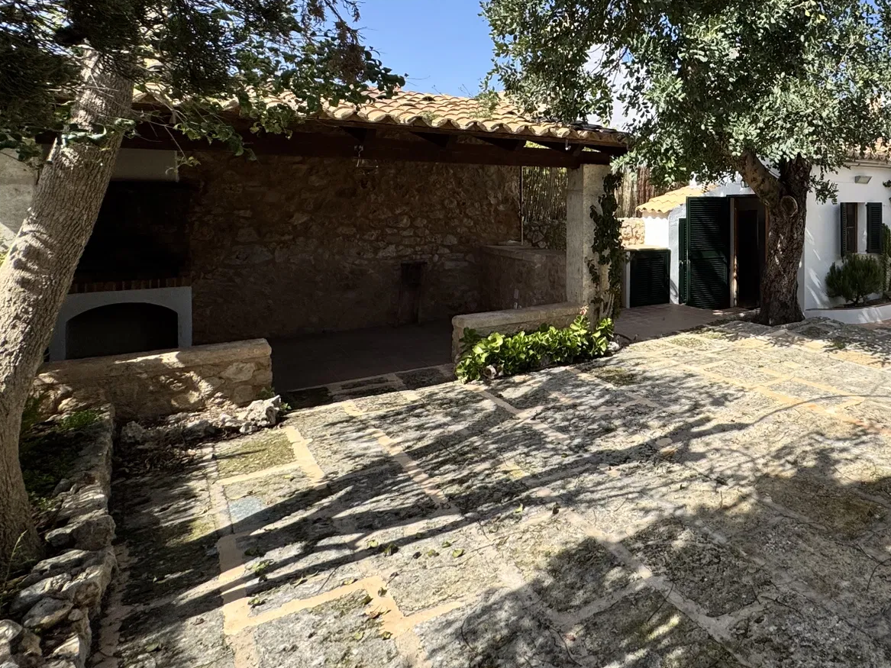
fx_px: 618
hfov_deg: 63.0
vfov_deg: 55.3
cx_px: 757
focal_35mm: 24
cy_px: 210
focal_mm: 2.22
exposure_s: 1/1789
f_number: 2.2
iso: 40
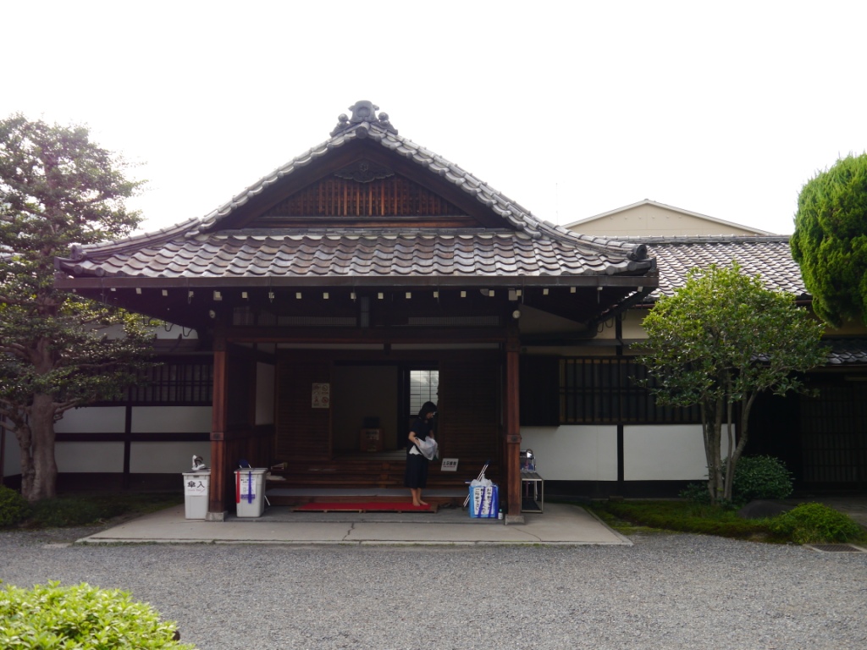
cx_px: 434
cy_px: 325
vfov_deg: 41.8
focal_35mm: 34
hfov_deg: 54.0
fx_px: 852
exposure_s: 1/200
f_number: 5
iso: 160
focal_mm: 17
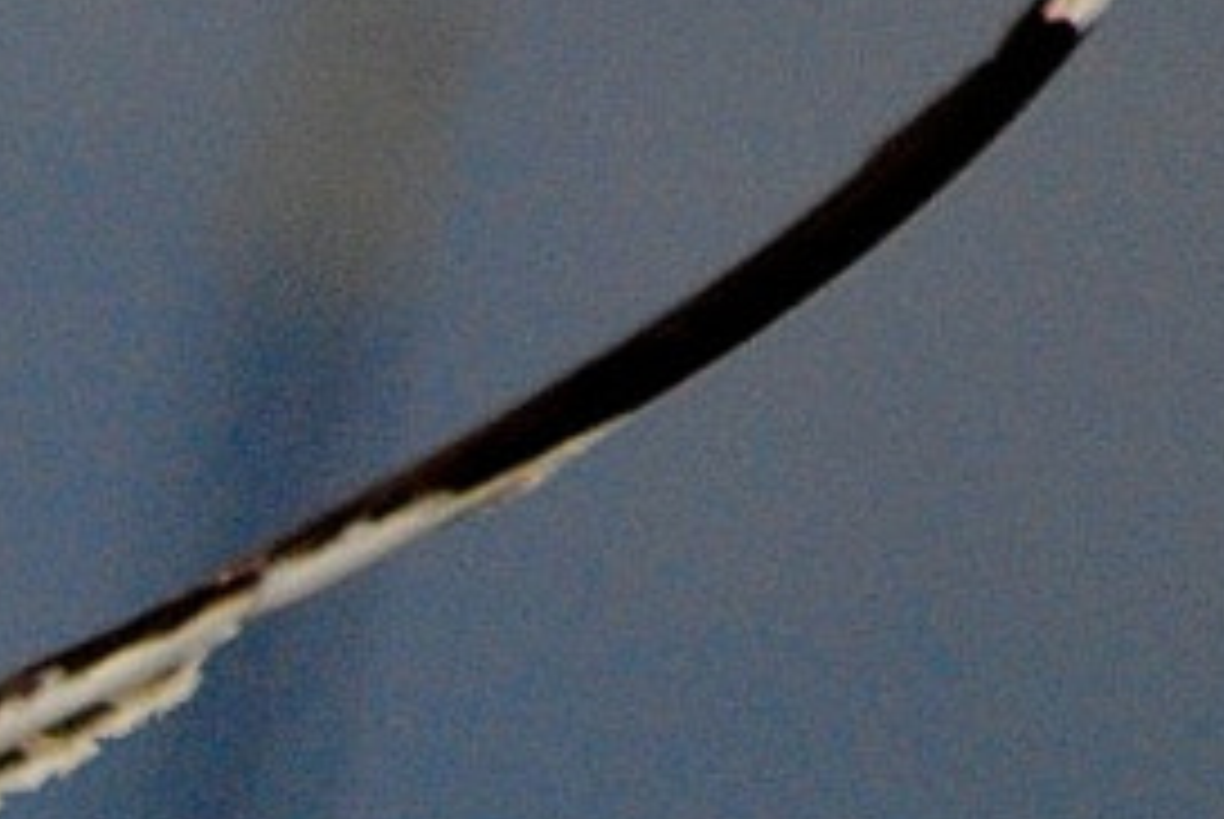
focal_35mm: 3387
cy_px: 1766
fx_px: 115279
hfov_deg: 0.6
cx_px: -1130
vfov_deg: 0.4
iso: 400
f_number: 5.6
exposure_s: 1/2500
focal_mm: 300
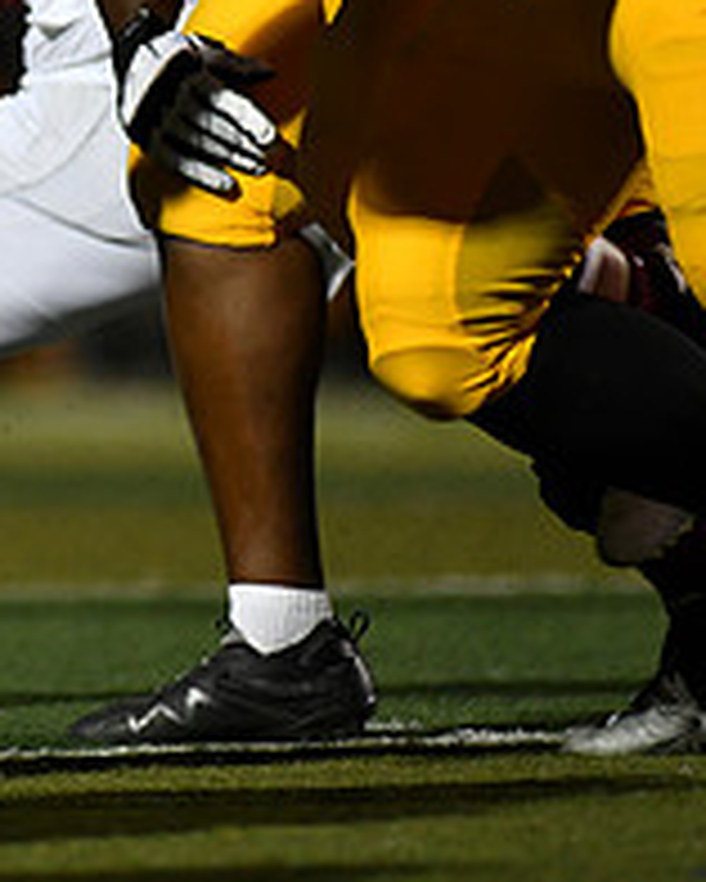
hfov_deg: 1.9
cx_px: -211
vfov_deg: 2.3
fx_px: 21714
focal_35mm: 832
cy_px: 56
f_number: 2.8
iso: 1800
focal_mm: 300
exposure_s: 1/1000
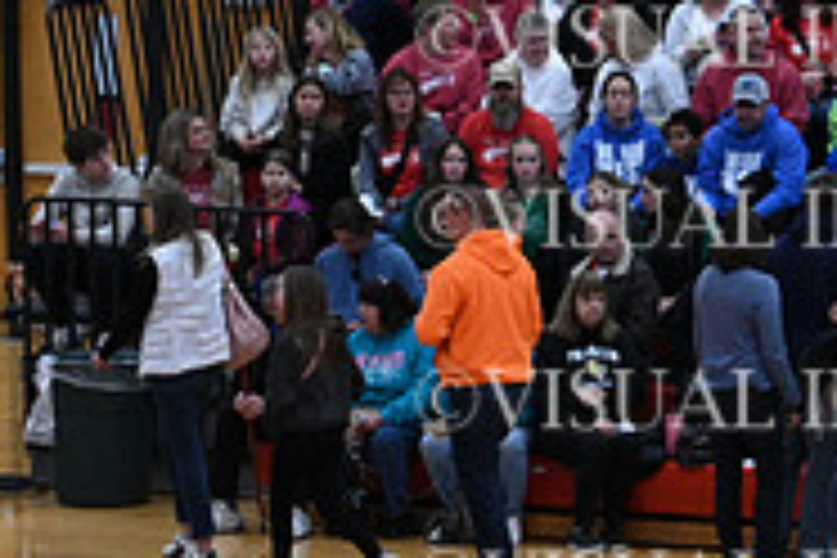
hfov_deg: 7.0
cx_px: 1066
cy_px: 853
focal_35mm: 290
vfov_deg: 4.7
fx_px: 6742
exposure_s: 1/400
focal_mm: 93
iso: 4000
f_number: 4
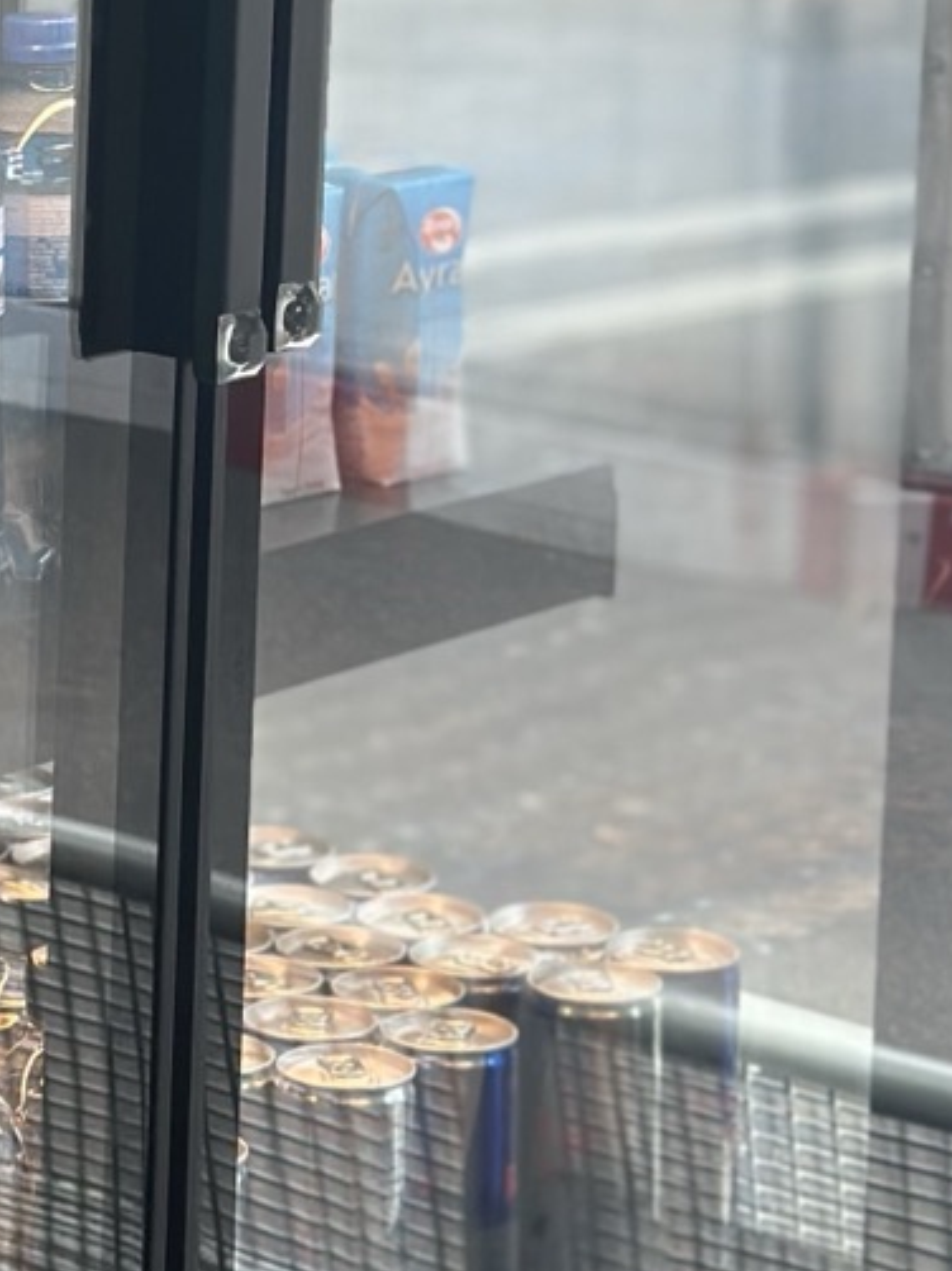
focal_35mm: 153
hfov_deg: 9.6
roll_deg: -2.2
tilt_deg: -6.3
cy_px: -48
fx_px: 5615
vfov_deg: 12.7
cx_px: -167
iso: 80
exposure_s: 1/333
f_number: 1.78
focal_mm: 6.86
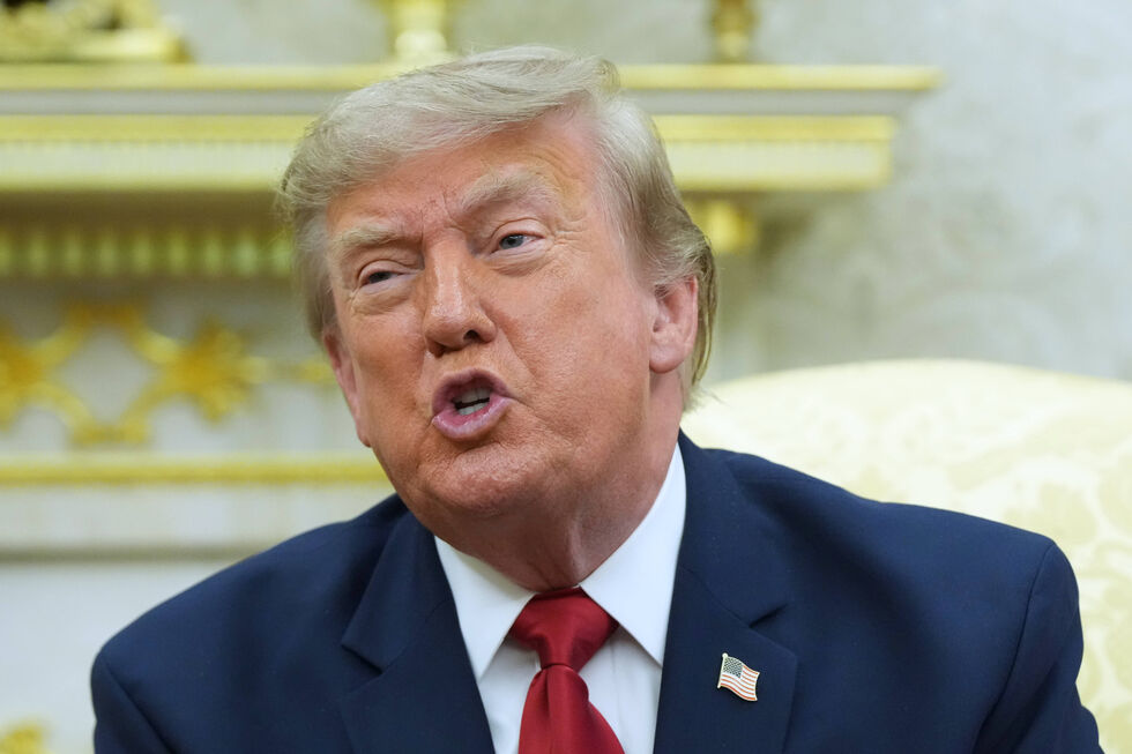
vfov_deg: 5.6
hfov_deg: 8.3
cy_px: 377
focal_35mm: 247
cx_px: 566
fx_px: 7765
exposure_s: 1/500
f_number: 4
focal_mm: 165
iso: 5000
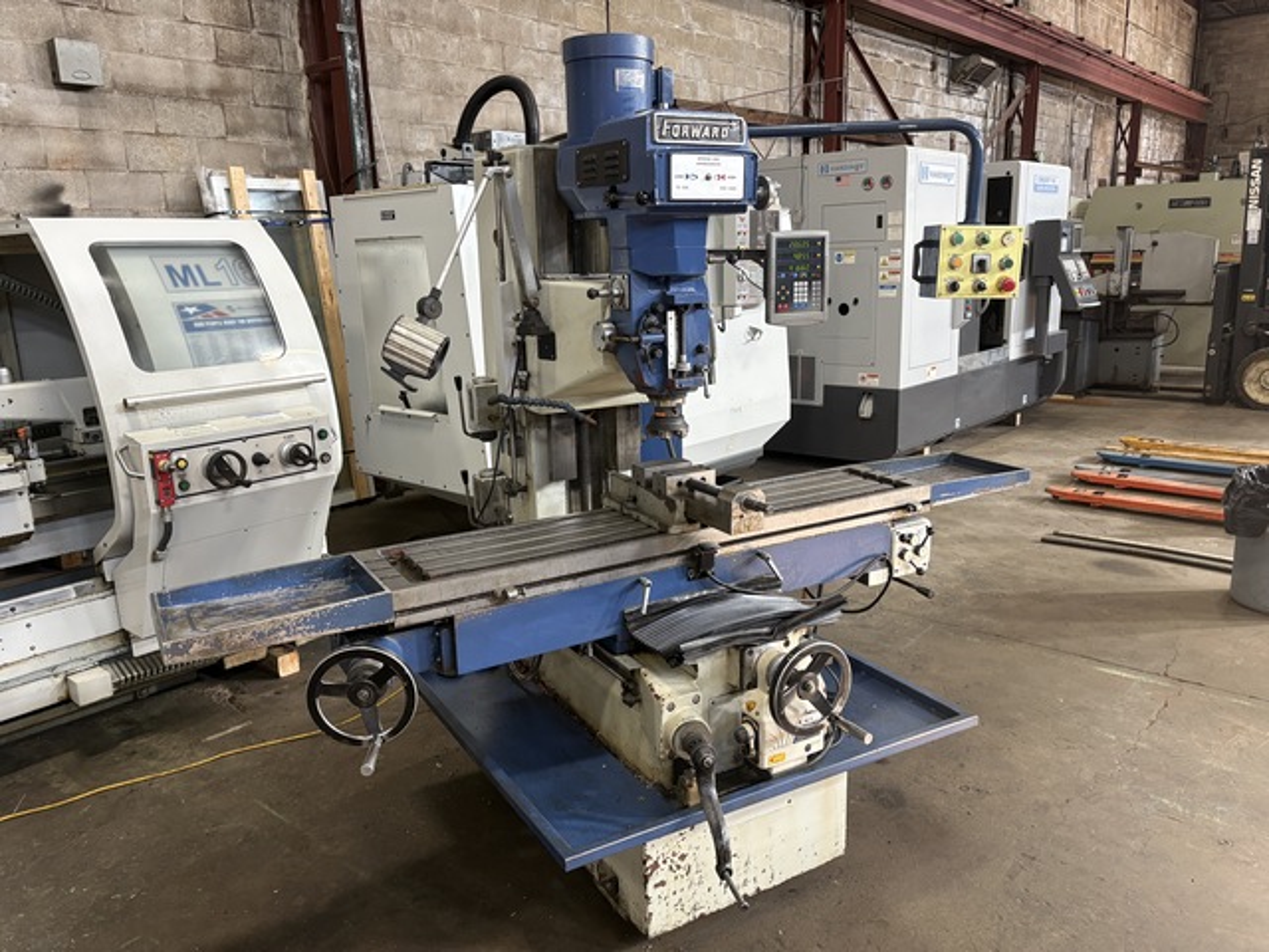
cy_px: 476
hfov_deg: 67.3
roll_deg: +1.5
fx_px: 953
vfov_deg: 53.1
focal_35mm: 26
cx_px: 634
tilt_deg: -13.8
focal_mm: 5.96
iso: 160
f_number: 1.6
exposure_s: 1/60
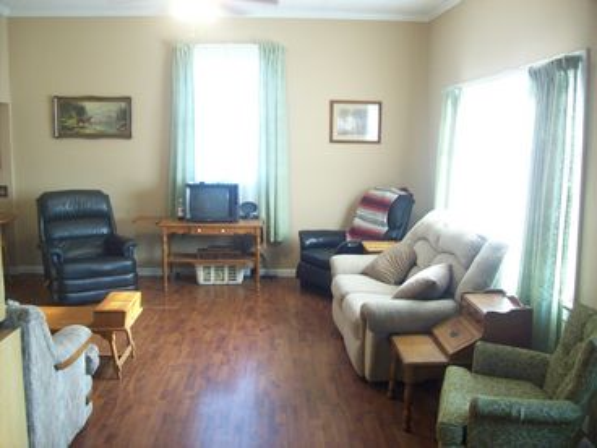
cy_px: 224
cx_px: 298
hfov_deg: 51.4
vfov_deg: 39.7
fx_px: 621
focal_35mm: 36
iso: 160
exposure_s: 1/29.3
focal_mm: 6
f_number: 2.7
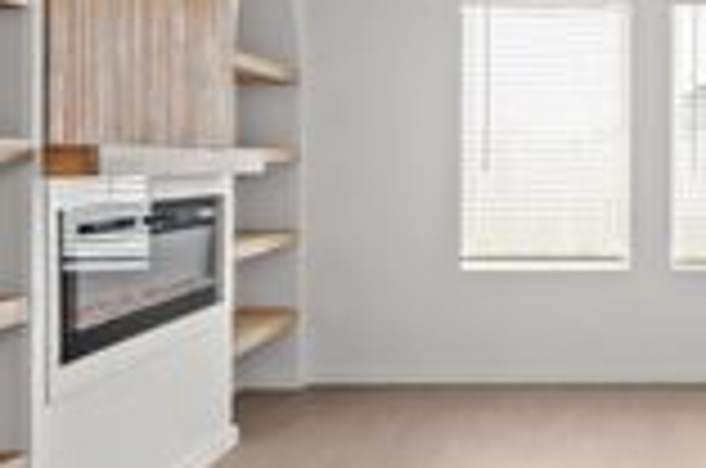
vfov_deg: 25.6
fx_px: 1029
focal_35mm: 53
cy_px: 191
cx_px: 648
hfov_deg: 35.4
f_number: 7.1
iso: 100
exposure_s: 1/1.25
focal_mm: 16.5
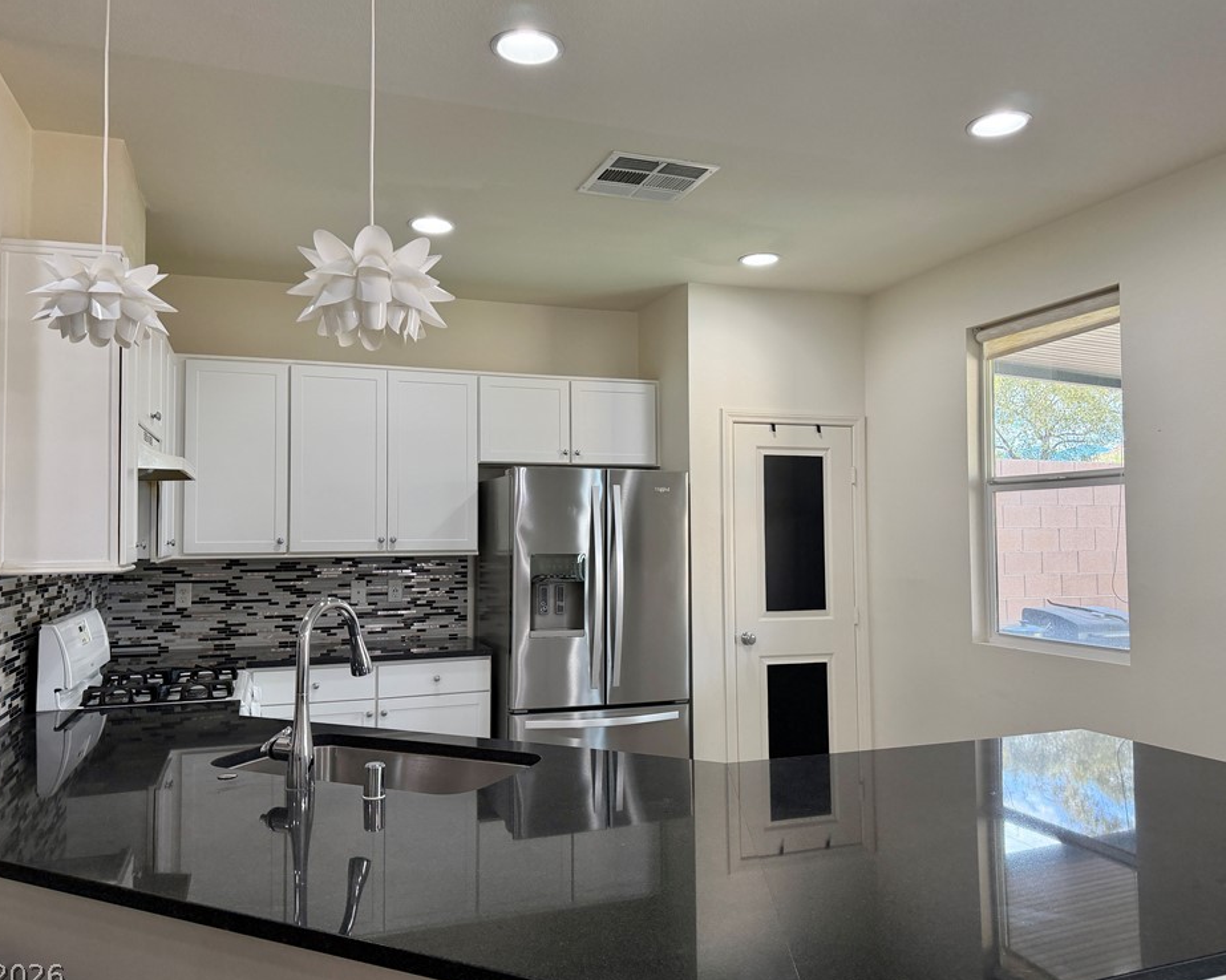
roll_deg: -0.5
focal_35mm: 26
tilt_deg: +2.4
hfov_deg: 66.0
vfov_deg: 54.9
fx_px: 943
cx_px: 599
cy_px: 487
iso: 200
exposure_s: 1/182
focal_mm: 6.76
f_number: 1.78
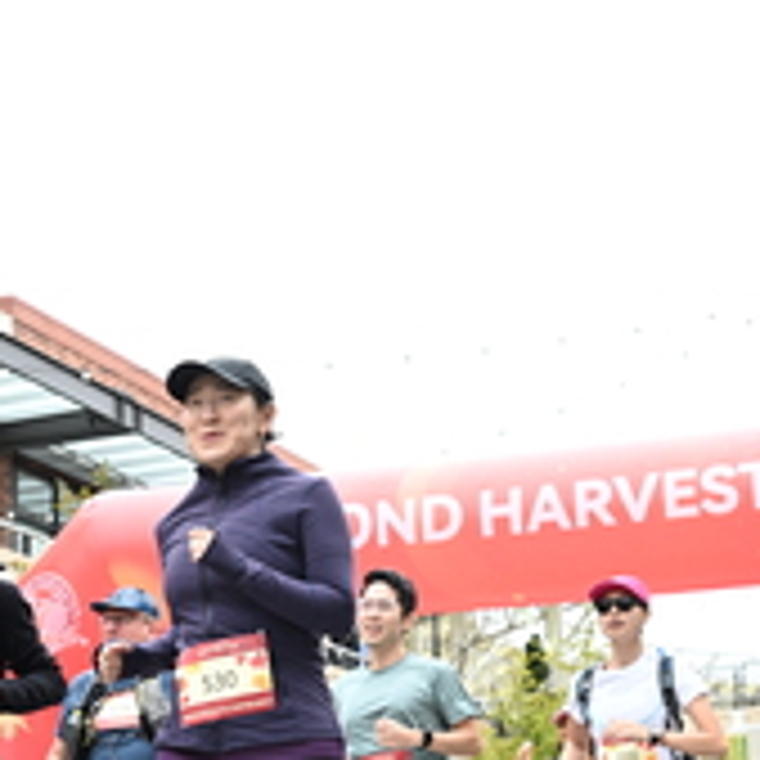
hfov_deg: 20.2
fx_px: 2136
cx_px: 402
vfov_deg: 19.9
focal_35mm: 86
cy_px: 625
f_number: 4
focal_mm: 31
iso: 2000
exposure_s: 1/640
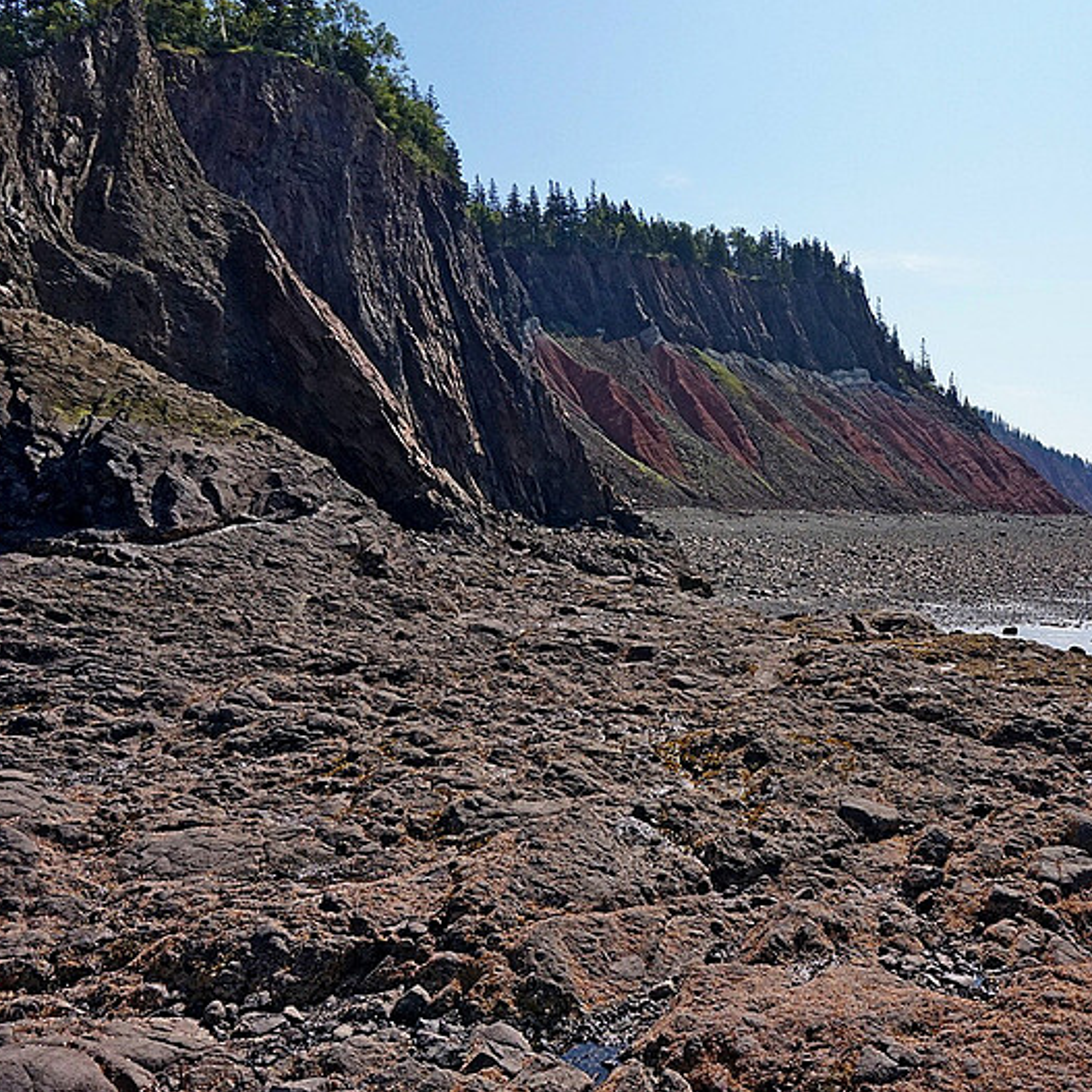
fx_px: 1106
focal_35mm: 31
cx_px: 731
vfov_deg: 52.5
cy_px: 549
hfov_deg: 51.5
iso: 800
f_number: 7.1
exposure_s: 1/3200
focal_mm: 16
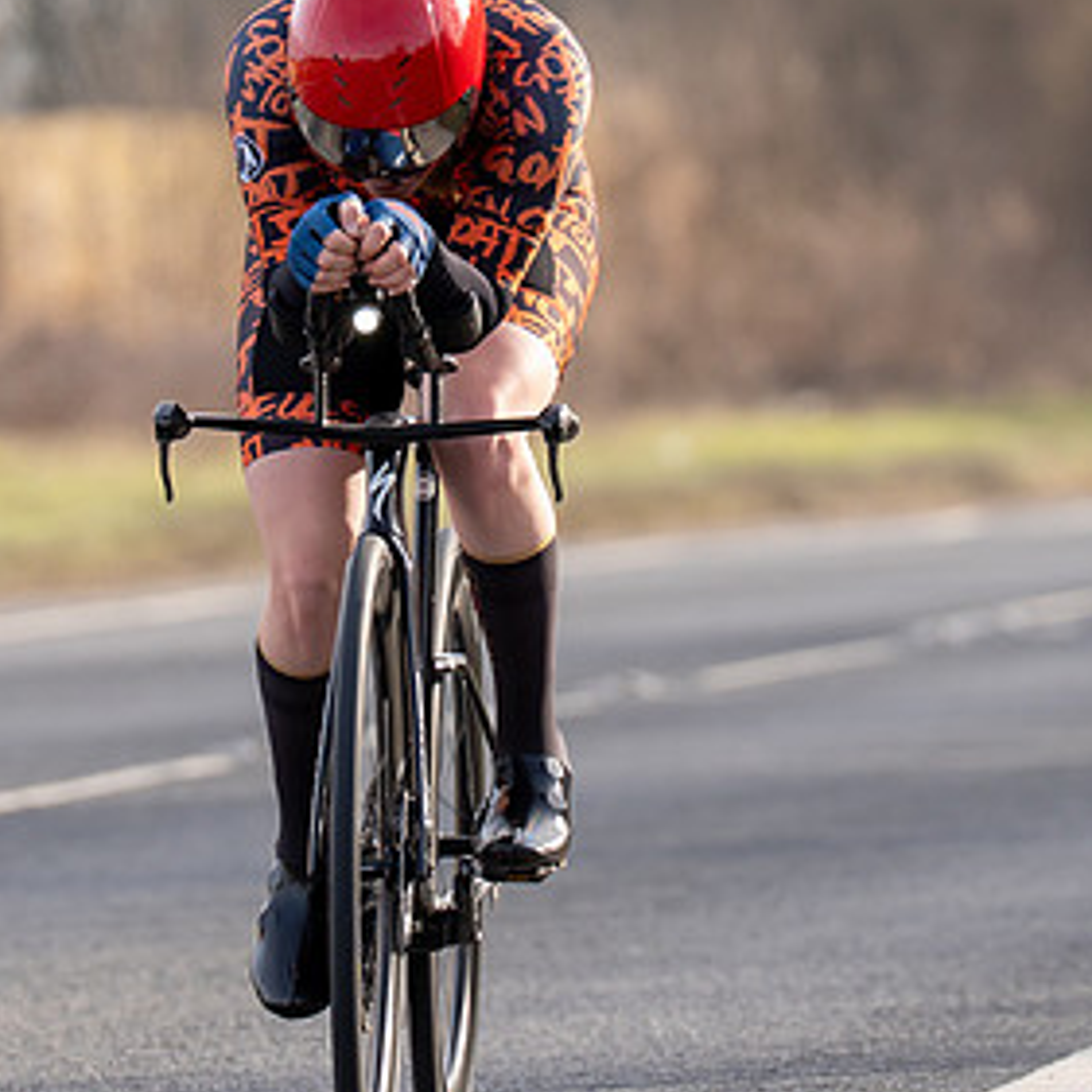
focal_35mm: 675
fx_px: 24091
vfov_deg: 2.6
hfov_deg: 2.6
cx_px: 457
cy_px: 319
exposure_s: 1/800
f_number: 4
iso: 160
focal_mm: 200
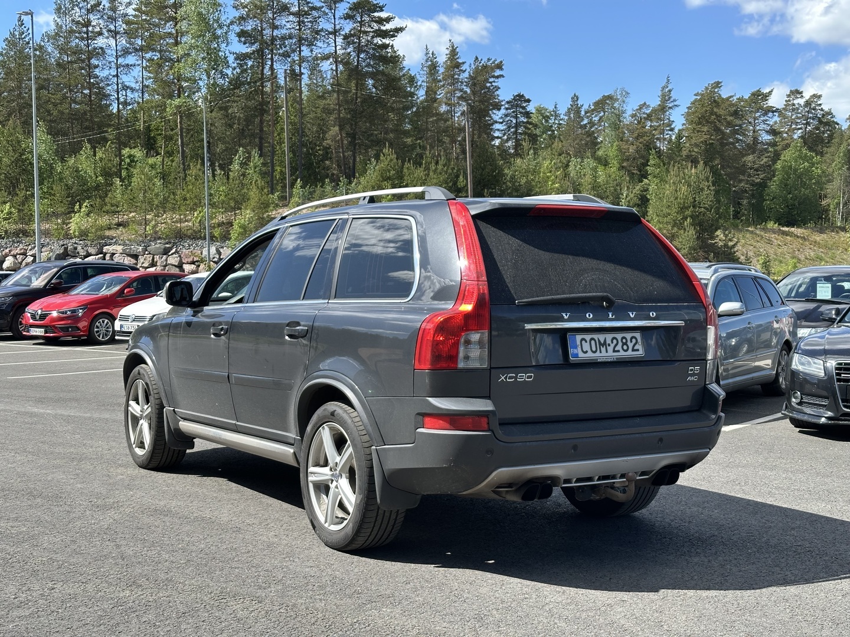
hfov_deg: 39.7
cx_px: 425
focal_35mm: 48
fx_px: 1179
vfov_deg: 30.3
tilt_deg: -2.0
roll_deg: +0.0
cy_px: 318
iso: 64
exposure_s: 1/1199
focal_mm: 6.86
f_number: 1.78
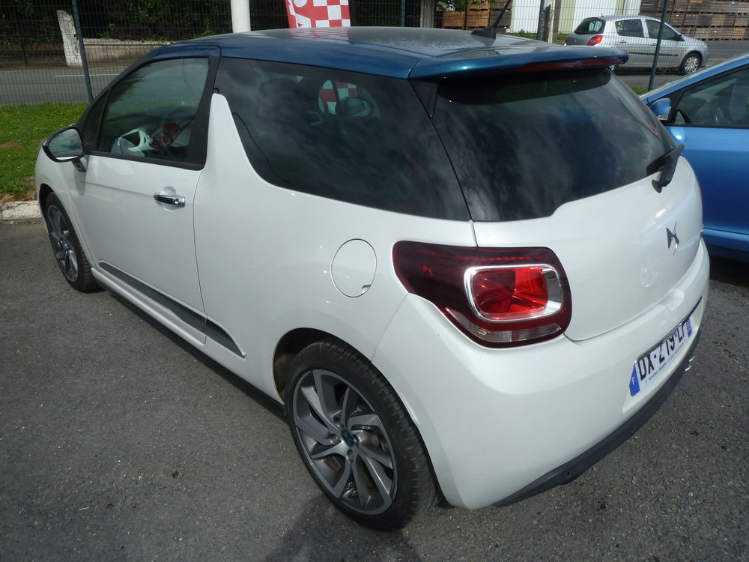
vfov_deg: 54.9
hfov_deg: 69.4
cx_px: 374
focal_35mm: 25
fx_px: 541
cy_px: 281
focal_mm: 4.1
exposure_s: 1/500
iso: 80
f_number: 5.6
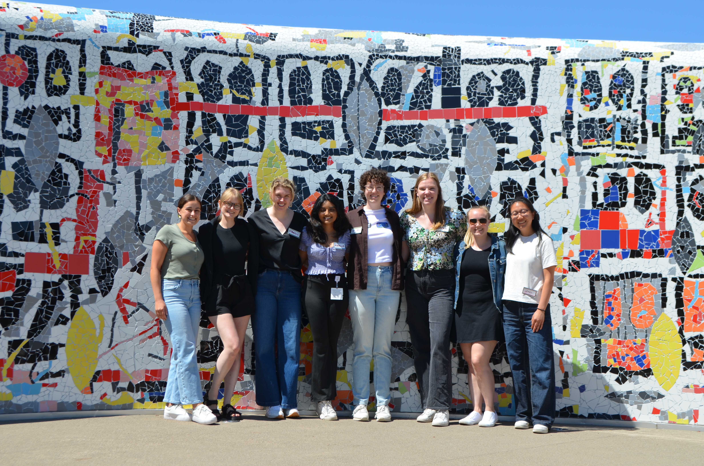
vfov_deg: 23.7
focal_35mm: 57
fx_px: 1112
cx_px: 352
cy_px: 233
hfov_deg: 35.1
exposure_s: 1/250
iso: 100
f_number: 8
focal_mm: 38
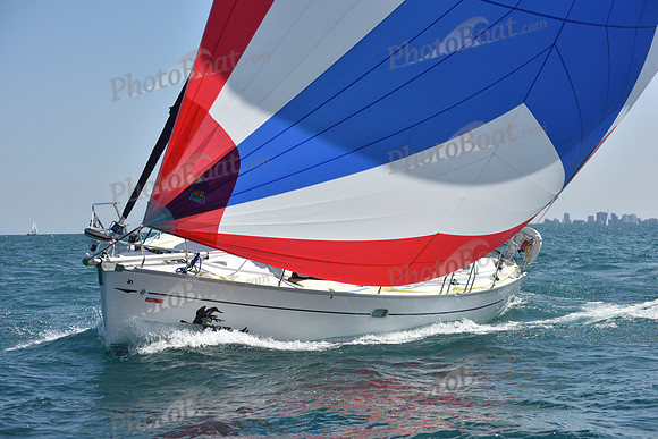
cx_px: 329
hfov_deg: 28.8
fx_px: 1280
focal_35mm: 70
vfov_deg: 19.5
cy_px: 220
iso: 250
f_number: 7.1
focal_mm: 70
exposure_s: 1/1600
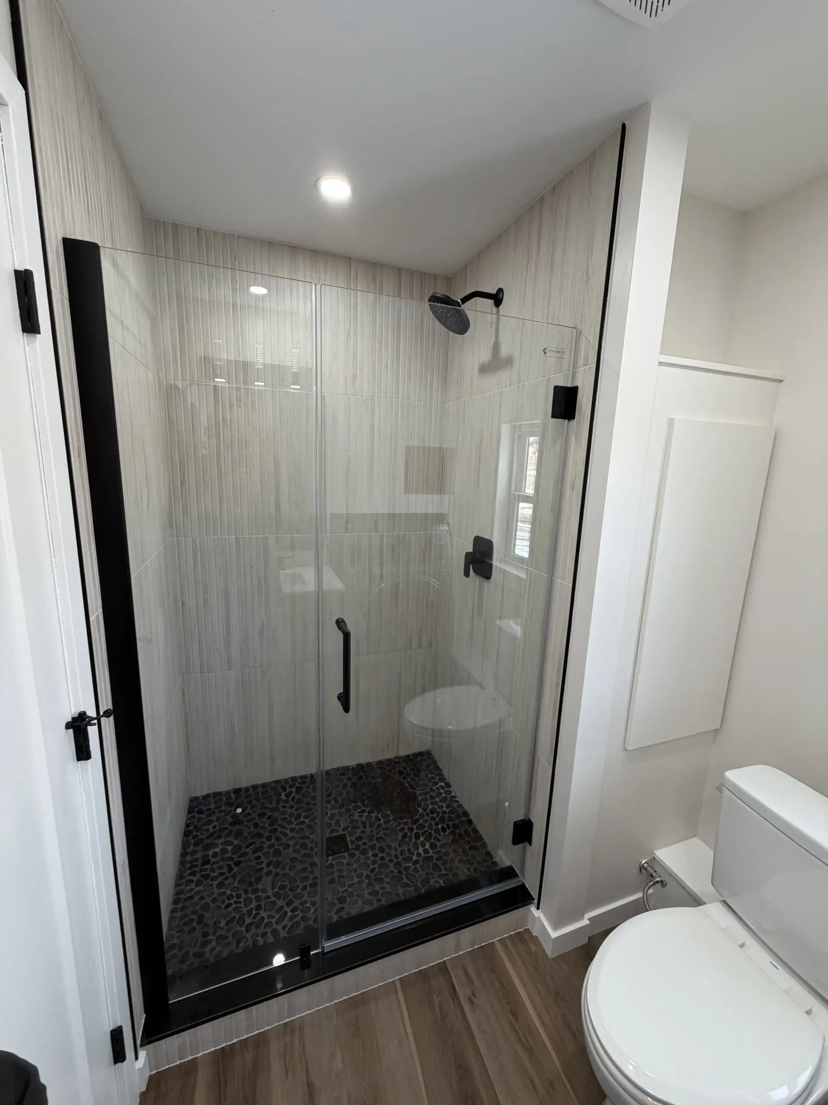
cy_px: 552
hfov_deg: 85.7
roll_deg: -2.6
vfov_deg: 102.1
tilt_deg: -9.8
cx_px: 414
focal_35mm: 14
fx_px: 446
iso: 100
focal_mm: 2.2
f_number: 2.2
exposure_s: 1/120
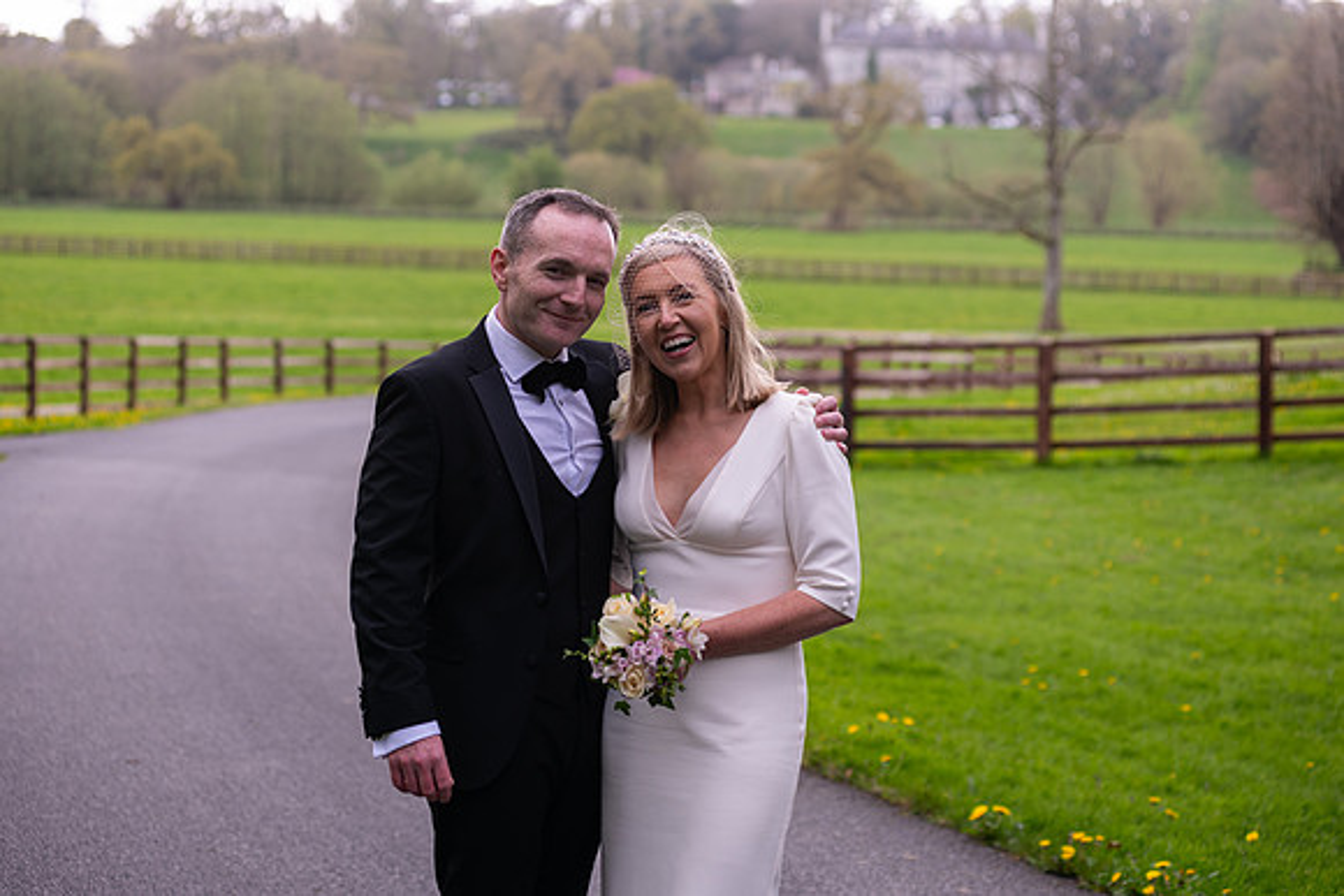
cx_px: 672
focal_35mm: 80
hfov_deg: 25.4
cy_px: 448
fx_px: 2987
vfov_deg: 17.1
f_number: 3.5
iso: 100
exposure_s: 1/160
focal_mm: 80
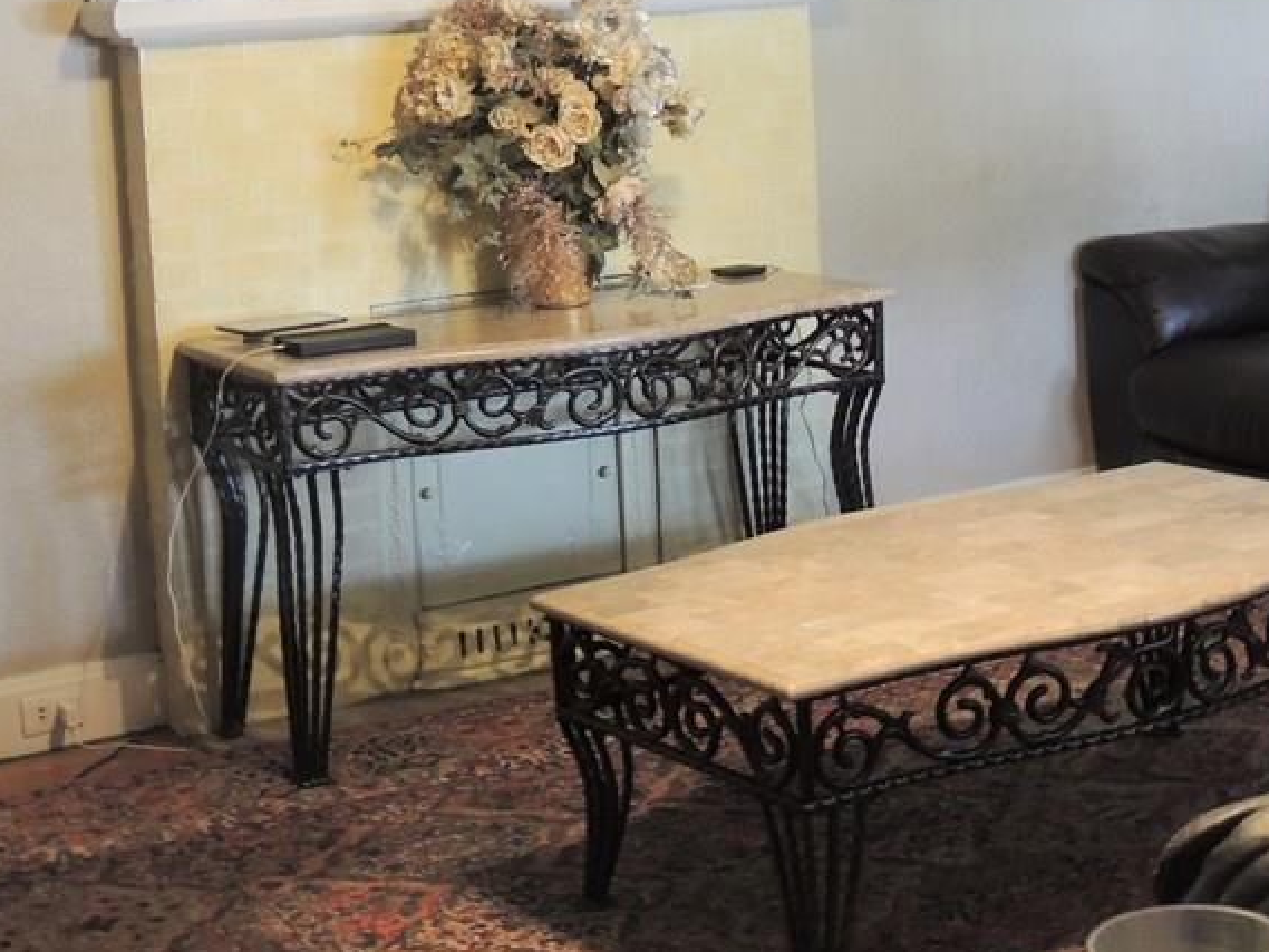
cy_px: 216
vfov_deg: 20.3
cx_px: 725
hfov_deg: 27.0
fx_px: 2640
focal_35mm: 72
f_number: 3.3
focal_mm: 7.1
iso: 450
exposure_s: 1/13
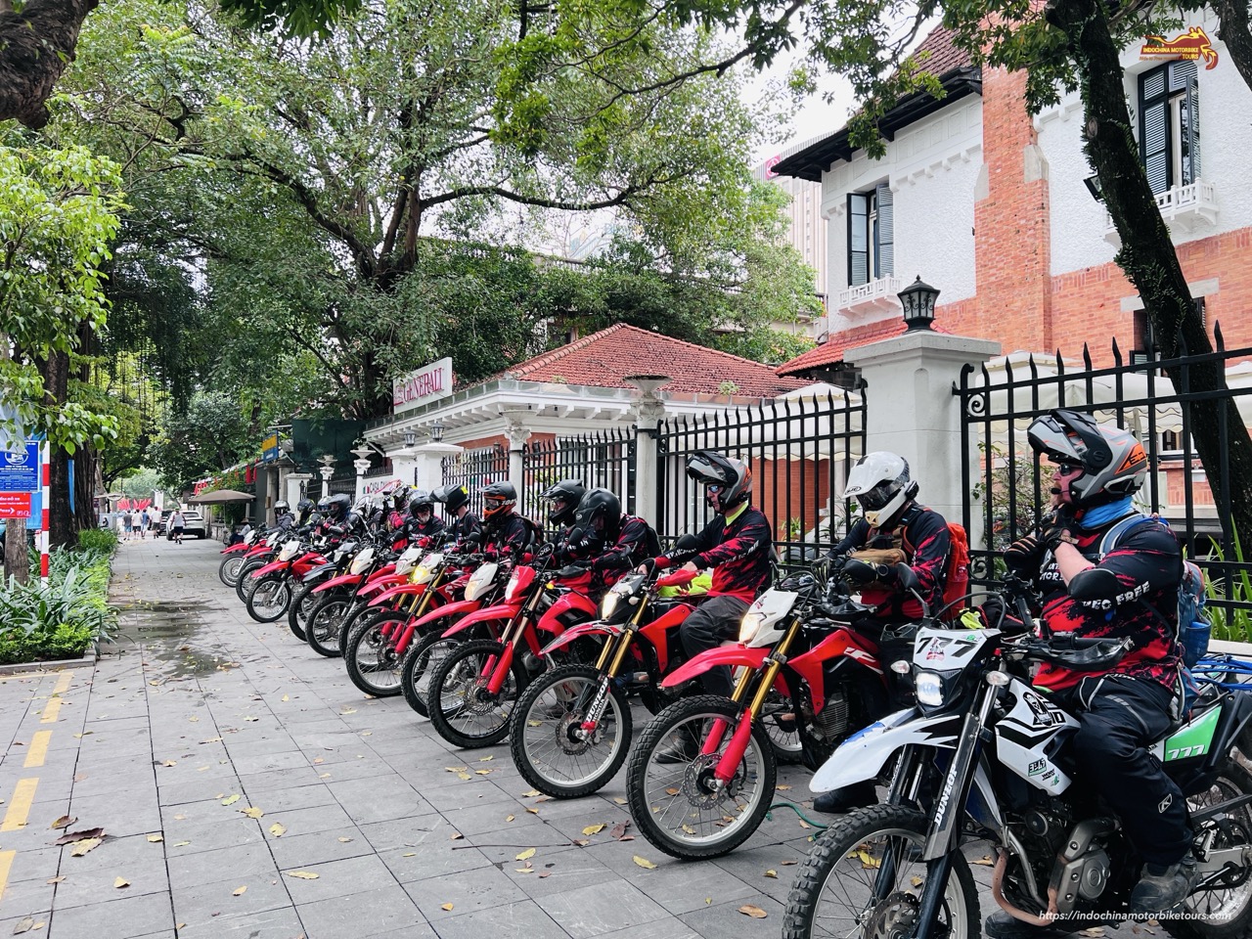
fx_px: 940
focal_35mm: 26
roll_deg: +0.5
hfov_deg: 67.3
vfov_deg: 53.1
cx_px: 626
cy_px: 470
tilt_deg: +2.7
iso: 50
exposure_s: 1/121
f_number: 1.5
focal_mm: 5.7
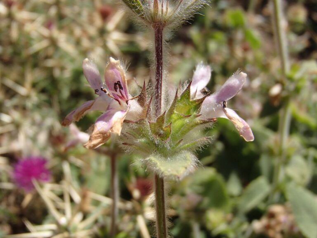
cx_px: 158
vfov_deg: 38.7
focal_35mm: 37
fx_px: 339
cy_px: 119
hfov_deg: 50.1
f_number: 4.7
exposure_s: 1/640
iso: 100
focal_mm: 6.64
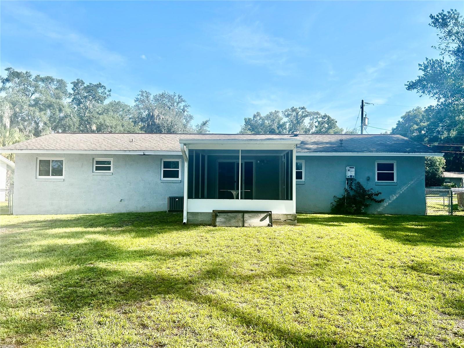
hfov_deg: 67.3
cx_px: 232
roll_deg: +0.2
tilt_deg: +2.8
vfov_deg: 53.1
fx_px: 349
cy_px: 174
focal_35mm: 26
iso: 50
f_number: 1.5
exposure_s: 1/2353
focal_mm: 5.7
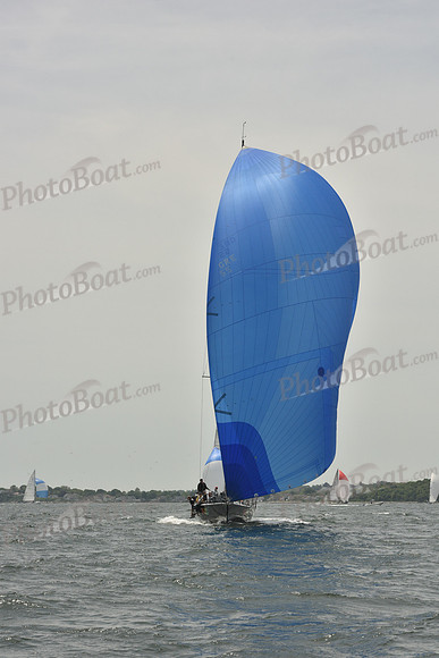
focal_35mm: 86
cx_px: 220
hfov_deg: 15.9
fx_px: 1572
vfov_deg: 23.6
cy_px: 329
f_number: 14
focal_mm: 86
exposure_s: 1/1000
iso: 400
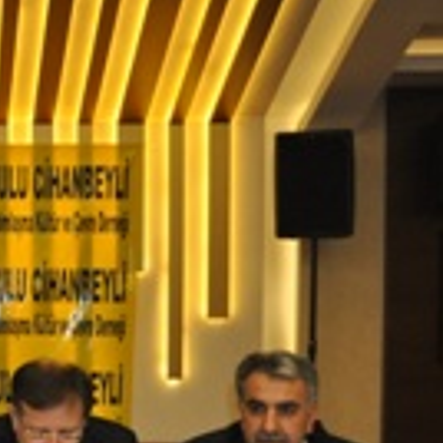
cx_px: -264
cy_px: 357
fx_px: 1361
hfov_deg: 16.5
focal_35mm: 94
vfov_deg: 18.3
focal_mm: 22
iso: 800
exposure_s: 1/60
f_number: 3.8
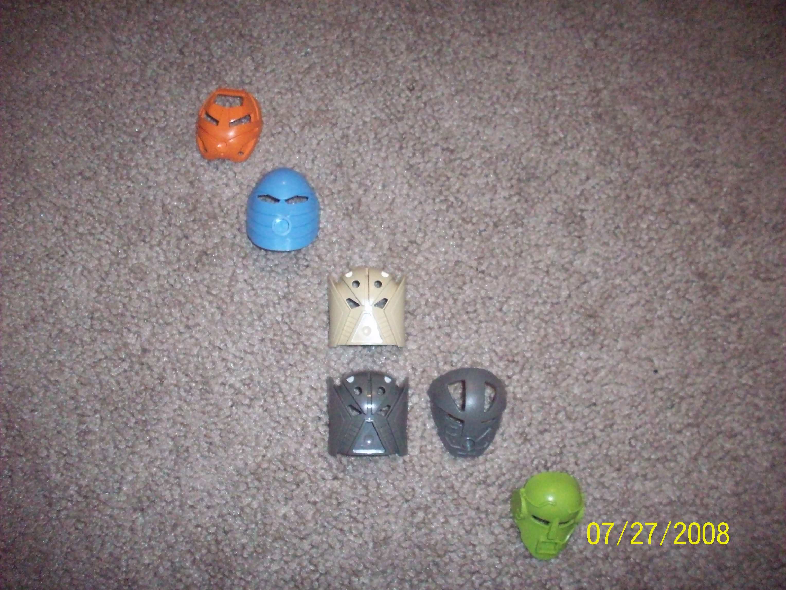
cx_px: 393
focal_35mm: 37
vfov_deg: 38.7
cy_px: 295
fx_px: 840
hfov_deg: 50.1
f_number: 2.8
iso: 800
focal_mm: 6.2
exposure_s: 1/128
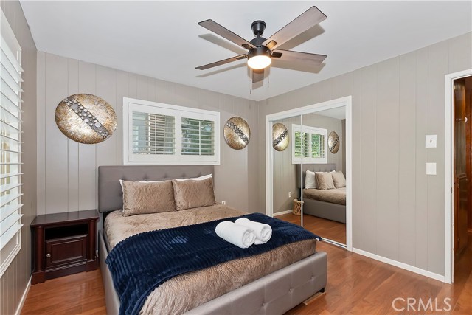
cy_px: 158
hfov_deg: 100.4
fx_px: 197
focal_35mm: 15
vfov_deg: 77.4
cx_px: 236
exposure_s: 1/30
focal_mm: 10
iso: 400
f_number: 8
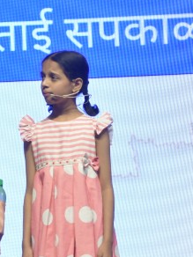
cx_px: -71
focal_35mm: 356
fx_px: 2646
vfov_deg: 5.6
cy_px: 110
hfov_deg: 4.2
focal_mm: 90
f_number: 9
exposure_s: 1/160
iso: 1000
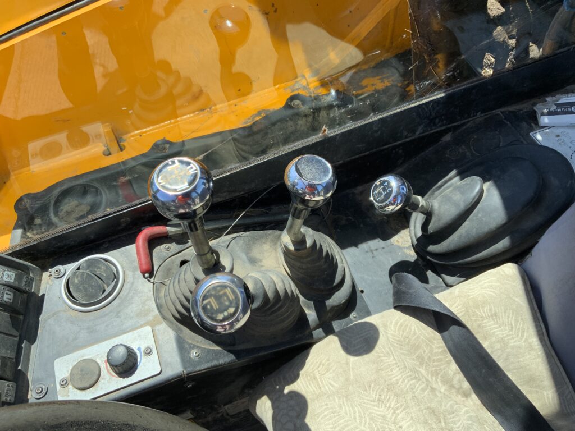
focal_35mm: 29
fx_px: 482
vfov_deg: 48.2
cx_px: 288
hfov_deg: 61.7
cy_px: 216
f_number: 1.8
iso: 16
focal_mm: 3
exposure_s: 1/524
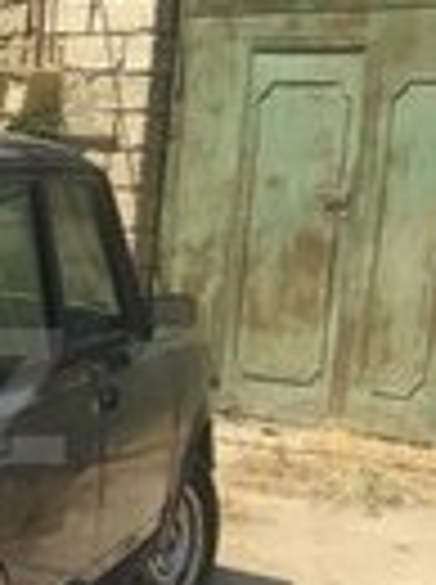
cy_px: 396
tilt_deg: -5.0
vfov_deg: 17.7
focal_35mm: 111
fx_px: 1870
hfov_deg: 12.0
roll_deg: +0.2
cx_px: -396
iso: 25
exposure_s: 1/2079
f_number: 2.2
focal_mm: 4.15
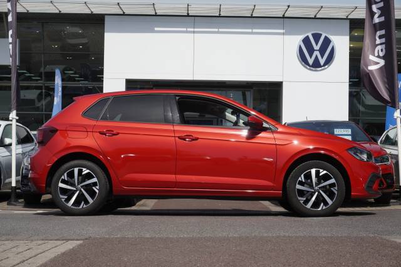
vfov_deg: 23.8
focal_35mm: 57
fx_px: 635
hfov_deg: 35.1
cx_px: 200
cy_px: 134
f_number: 10
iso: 160
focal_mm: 38
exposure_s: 1/160
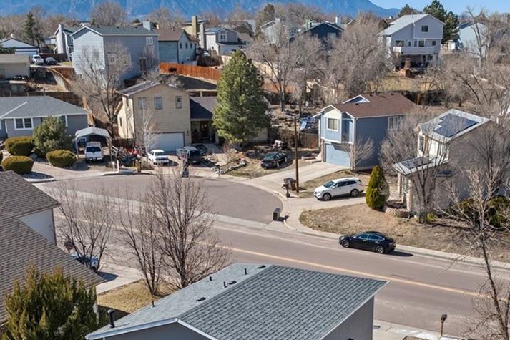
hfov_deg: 35.6
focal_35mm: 56
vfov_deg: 22.8
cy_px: 373
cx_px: 297
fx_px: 793
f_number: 2.8
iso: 130
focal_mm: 12.29
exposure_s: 1/2000
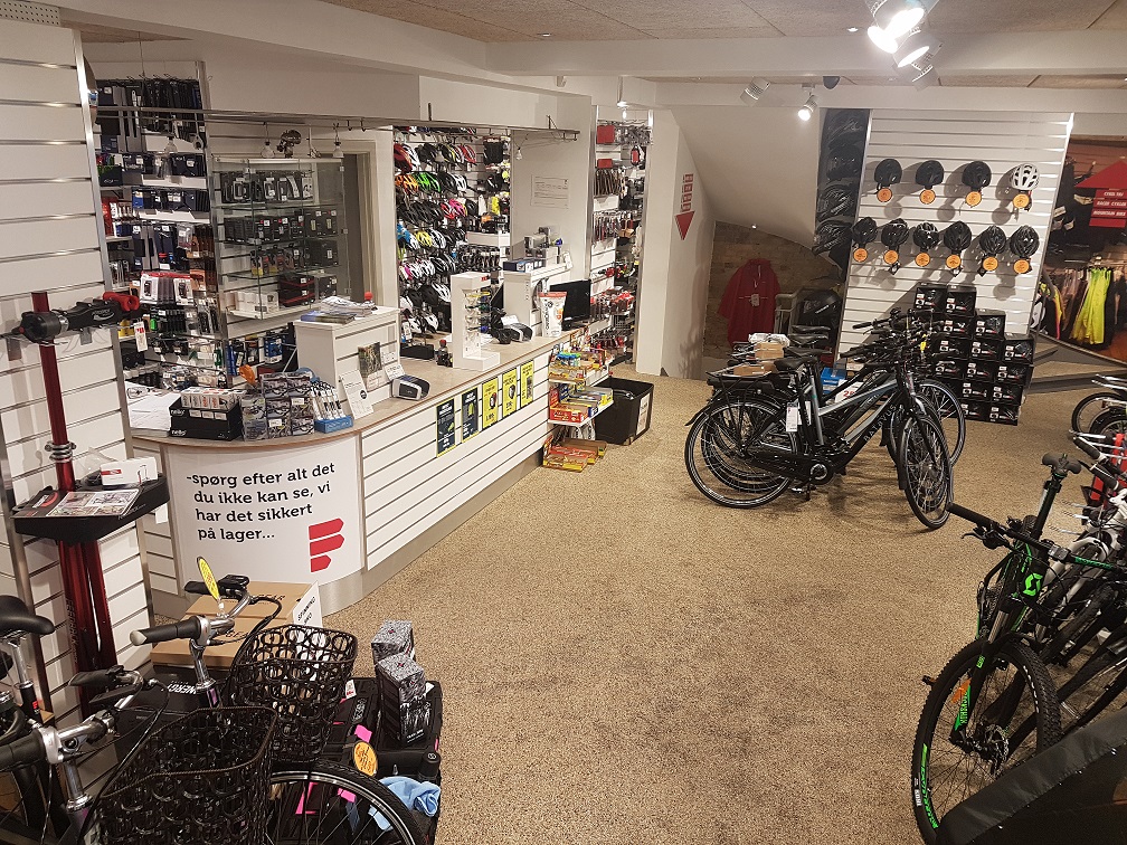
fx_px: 846
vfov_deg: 53.1
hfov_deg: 67.3
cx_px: 564
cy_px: 422
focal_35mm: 26
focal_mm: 4.2
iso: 50
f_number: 1.7
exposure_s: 1/50
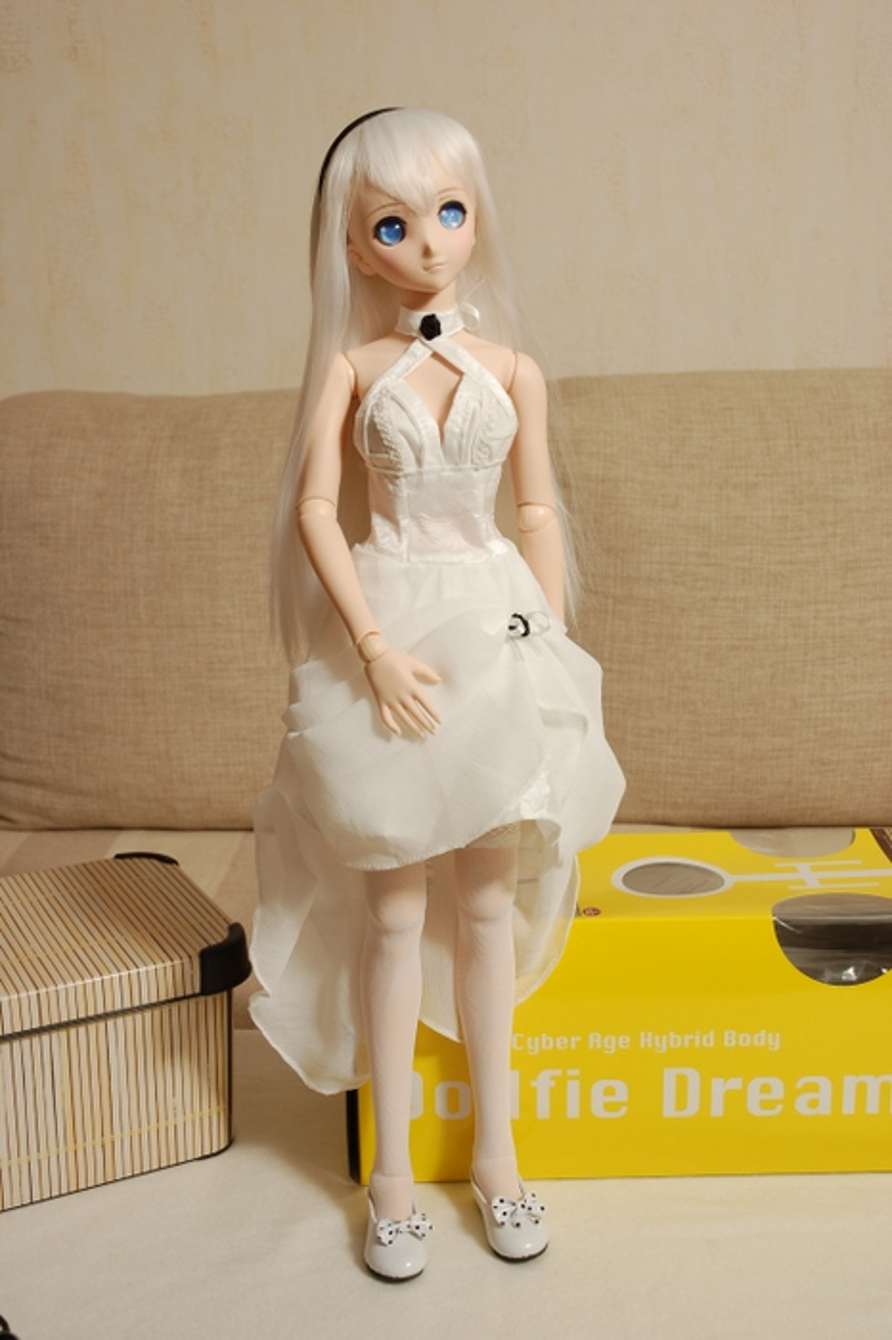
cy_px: 670
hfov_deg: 28.9
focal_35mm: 46
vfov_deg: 42.3
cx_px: 446
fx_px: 1730
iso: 200
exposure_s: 1/200
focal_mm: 31
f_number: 8
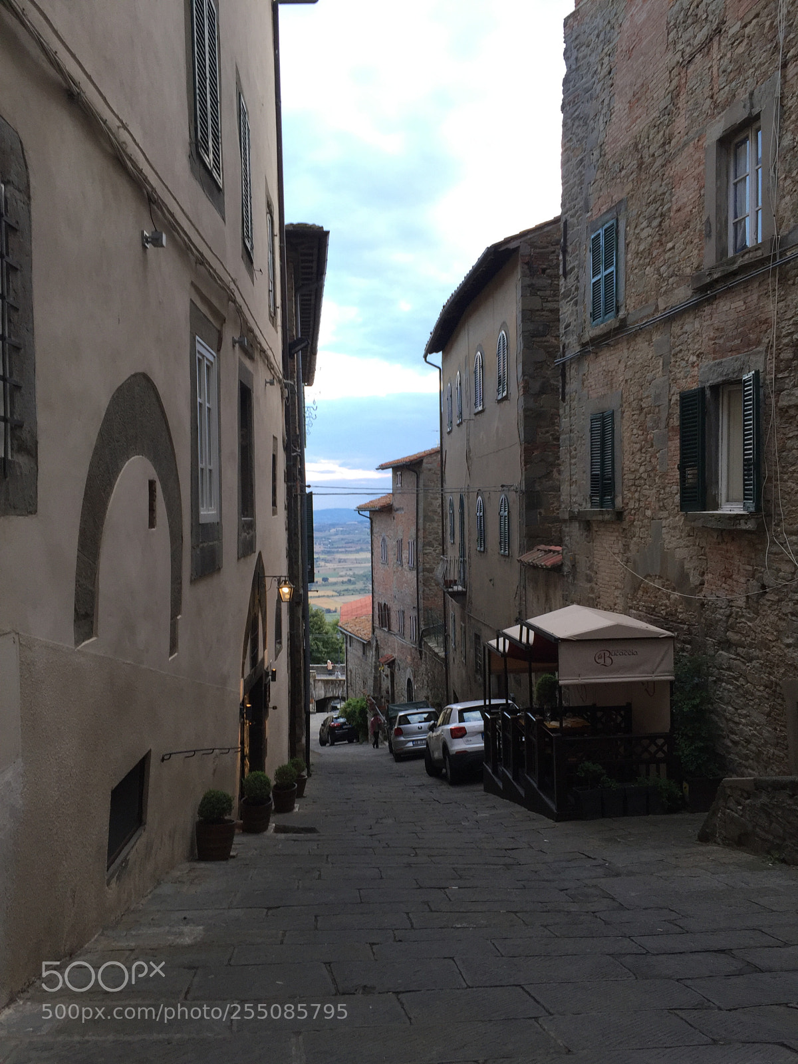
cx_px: 399
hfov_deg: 48.2
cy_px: 532
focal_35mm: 29
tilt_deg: -2.1
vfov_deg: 61.7
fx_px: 891
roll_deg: +1.2
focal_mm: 4.15
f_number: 2.2
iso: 40
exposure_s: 1/100
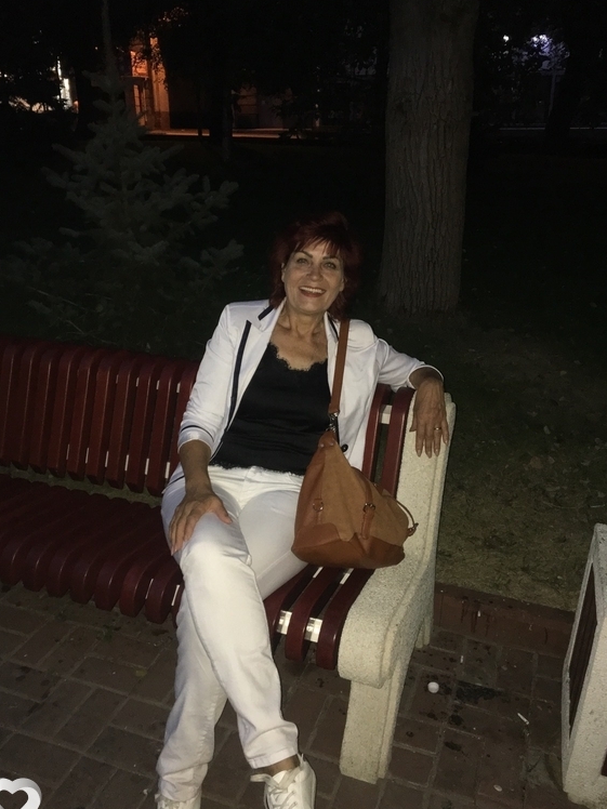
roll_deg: +0.2
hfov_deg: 45.4
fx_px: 725
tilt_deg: -21.4
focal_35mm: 31
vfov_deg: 58.4
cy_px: 408
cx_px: 298
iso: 160
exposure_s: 1/17
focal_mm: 4.15
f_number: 2.2
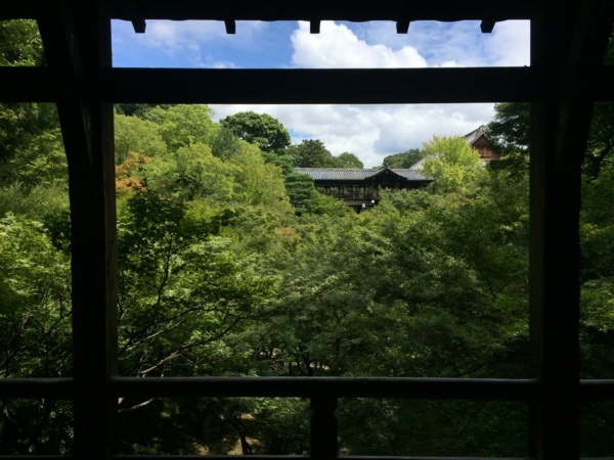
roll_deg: -0.5
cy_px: 230
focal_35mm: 29
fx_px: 514
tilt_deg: -1.3
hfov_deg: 61.7
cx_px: 307
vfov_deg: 48.2
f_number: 2.2
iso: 32
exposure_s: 1/2326
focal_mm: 4.15
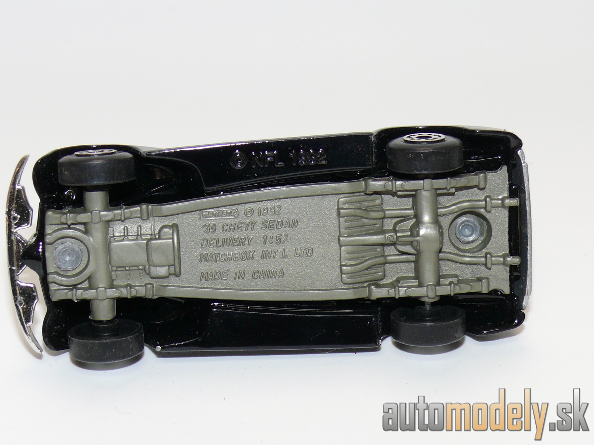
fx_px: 1767
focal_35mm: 103
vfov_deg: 14.4
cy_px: 222
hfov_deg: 19.1
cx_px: 297
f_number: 4
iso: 100
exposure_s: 1/30
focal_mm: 13.5
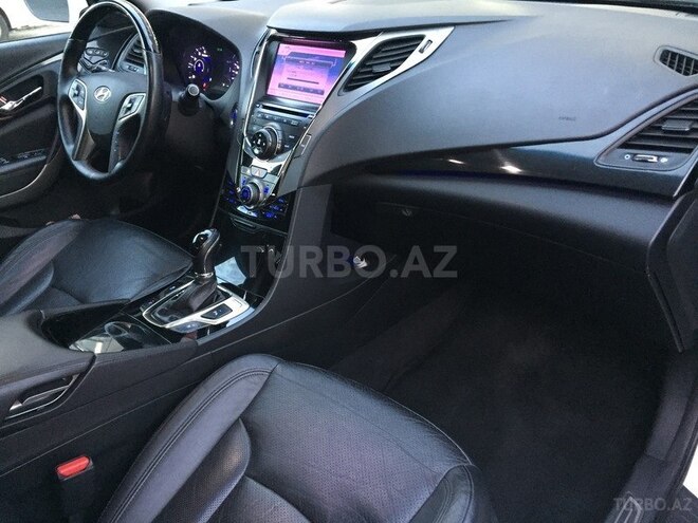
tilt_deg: -25.8
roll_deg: +3.7
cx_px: 349
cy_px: 262
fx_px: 585
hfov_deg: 61.7
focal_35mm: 29
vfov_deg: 48.2
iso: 250
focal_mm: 4.15
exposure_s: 1/17
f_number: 2.2
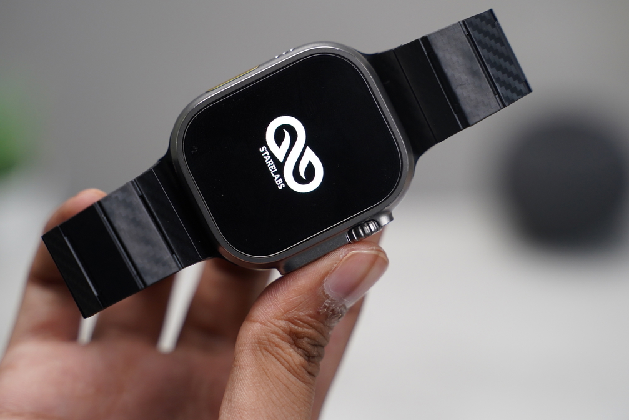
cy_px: 182
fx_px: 1416
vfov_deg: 16.9
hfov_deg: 25.0
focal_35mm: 81
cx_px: 285
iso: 1000
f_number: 4
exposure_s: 1/80
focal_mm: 68
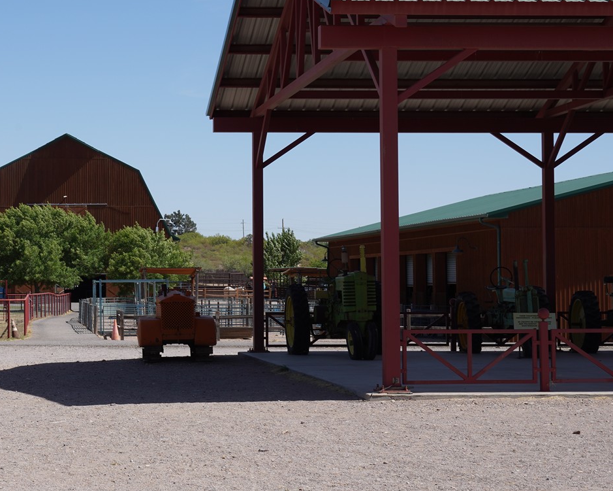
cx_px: 92
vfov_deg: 17.1
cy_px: 198
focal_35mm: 90
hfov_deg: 20.9
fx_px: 1633
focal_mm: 45
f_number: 16
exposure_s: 1/100
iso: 100
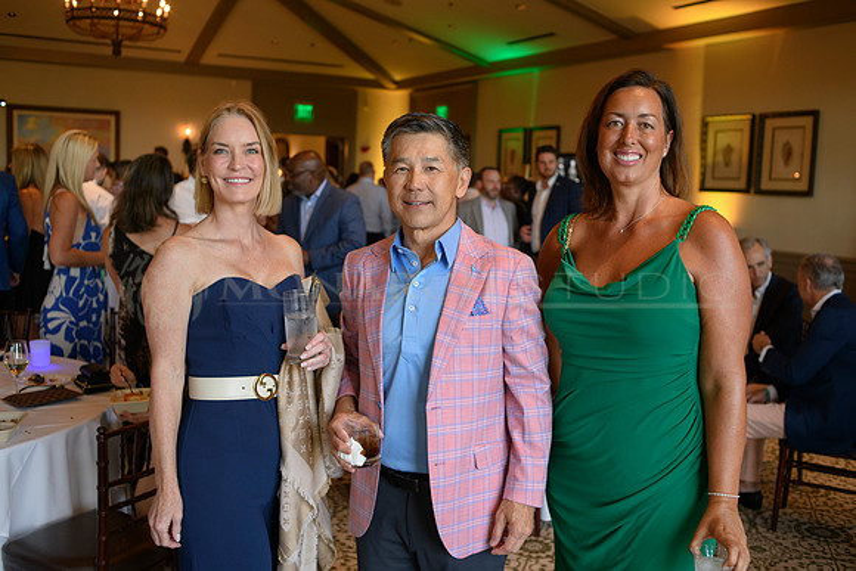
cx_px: 428
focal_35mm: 35
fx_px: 832
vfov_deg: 37.9
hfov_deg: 54.4
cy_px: 286
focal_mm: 35
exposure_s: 1/125
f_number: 3.2
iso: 1000
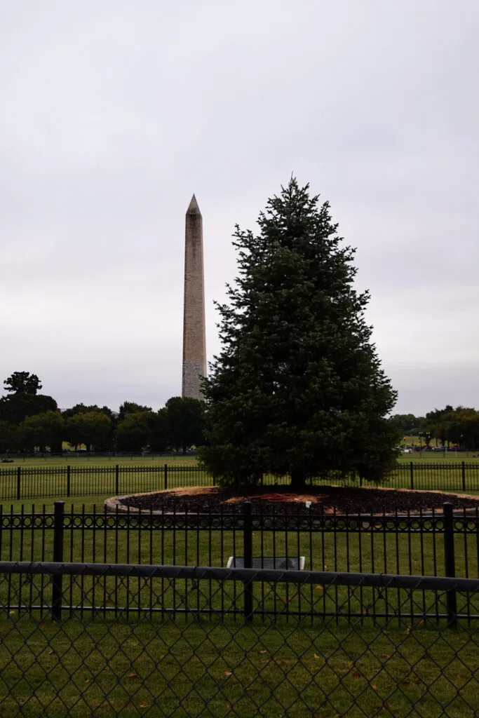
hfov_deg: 29.0
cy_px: 359
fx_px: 928
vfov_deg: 42.3
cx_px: 240
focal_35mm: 46
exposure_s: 1/250
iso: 360
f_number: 8
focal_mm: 31
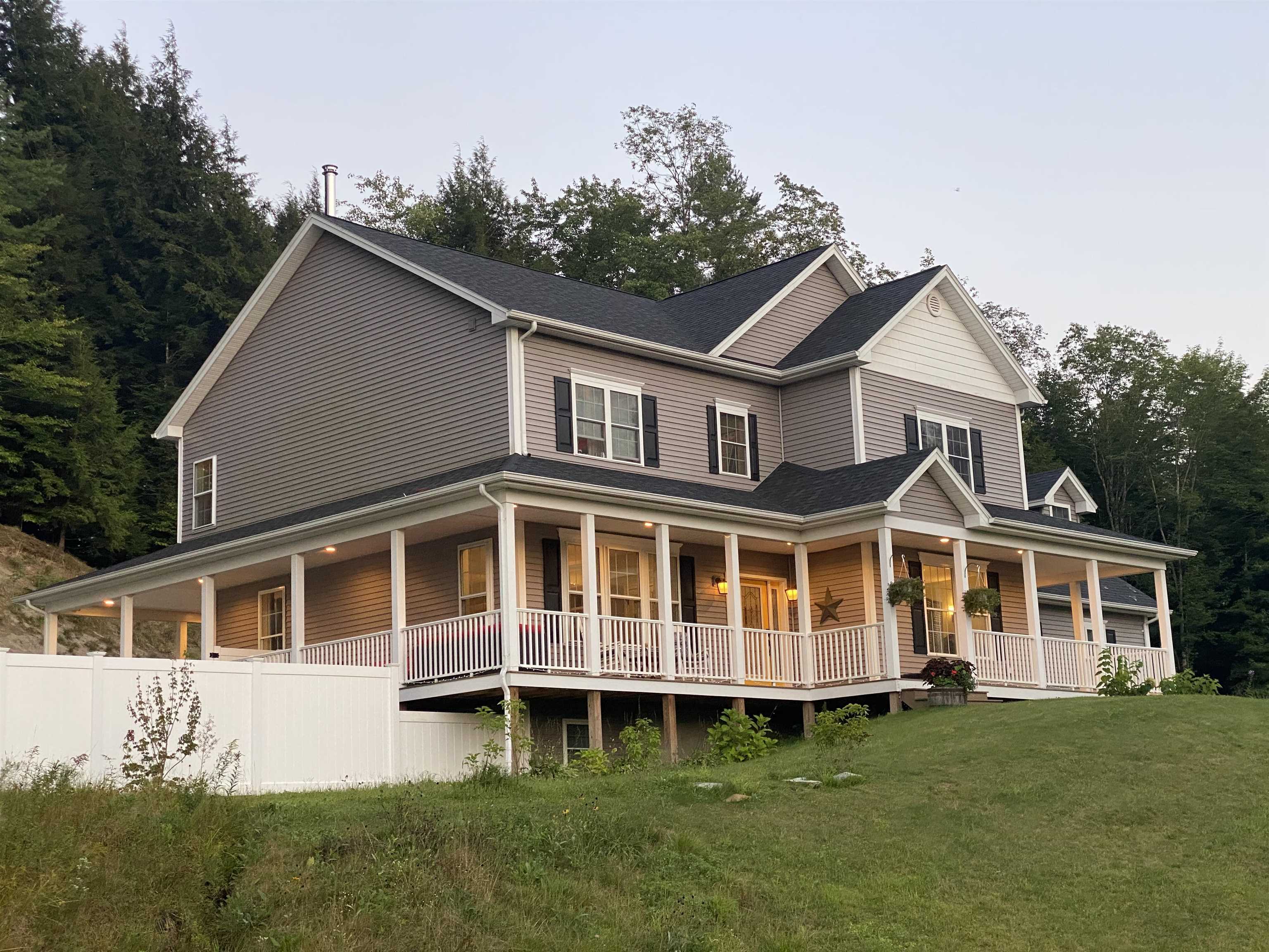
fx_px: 1906
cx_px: 634
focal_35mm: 52
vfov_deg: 28.0
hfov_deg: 36.8
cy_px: 476
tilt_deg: +12.0
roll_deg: +1.9
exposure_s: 1/98
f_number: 2
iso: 160
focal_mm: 6
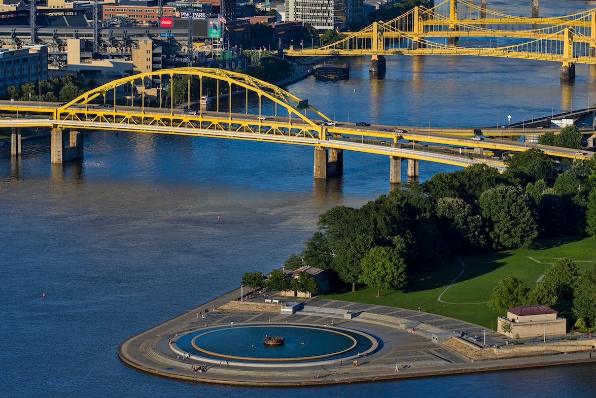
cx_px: 303
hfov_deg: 15.3
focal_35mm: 134
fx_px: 2219
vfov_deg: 10.2
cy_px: 161
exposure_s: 1/400
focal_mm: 70
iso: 200
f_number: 11
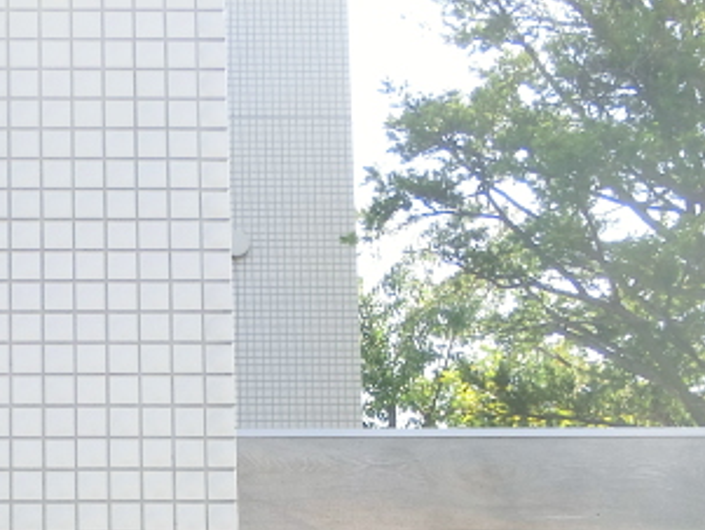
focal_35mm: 134
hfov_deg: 14.6
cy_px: 551
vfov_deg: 11.0
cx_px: 73
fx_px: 2730
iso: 100
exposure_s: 1/200
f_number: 4.6
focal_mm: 11.1
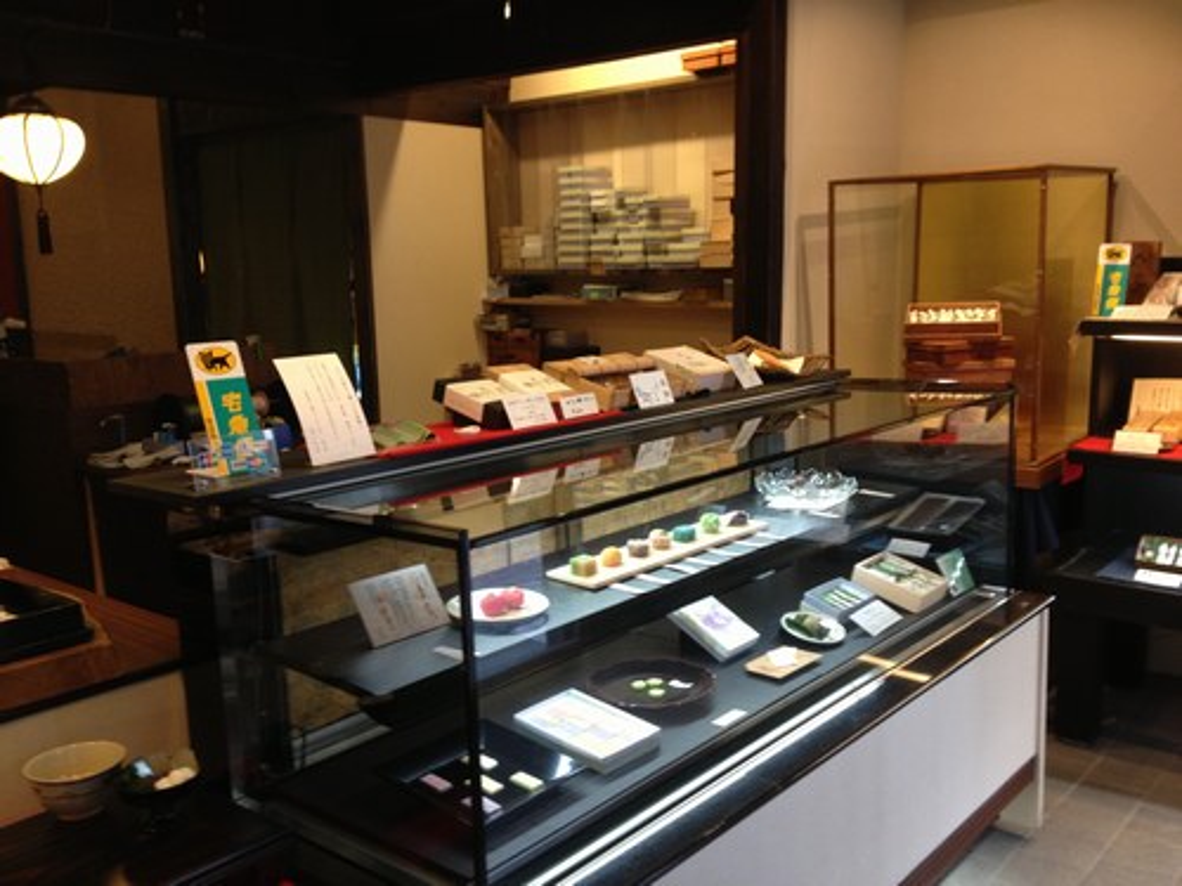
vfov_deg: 40.7
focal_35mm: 35
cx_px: 591
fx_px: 1195
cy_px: 443
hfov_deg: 52.6
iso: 100
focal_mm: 4.28
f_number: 2.4
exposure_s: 1/20
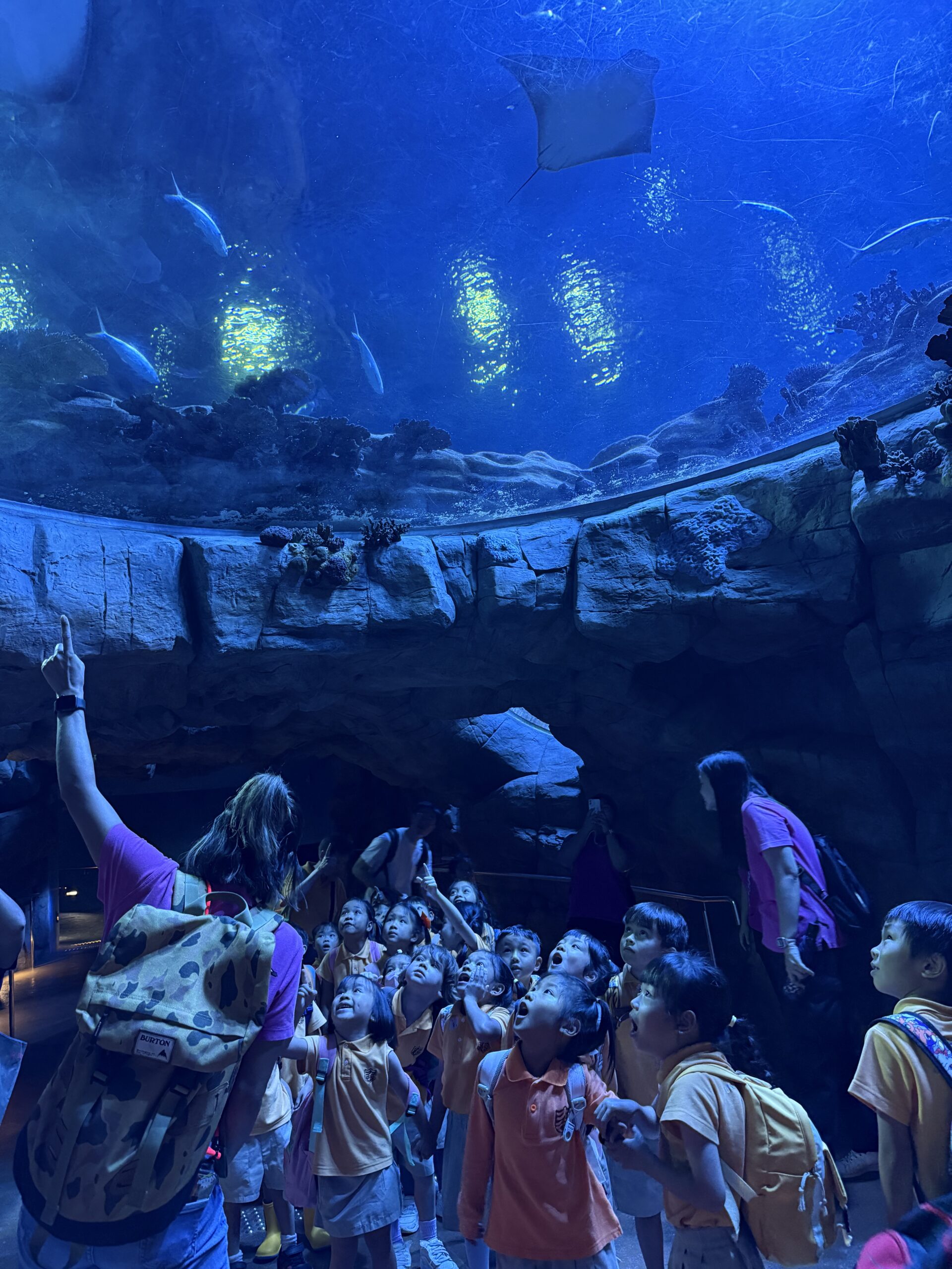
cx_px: 476
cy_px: 634
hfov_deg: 56.8
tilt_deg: +15.9
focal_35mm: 24
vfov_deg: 71.6
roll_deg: +8.4
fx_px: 880
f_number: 1.78
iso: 640
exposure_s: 1/50
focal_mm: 6.76
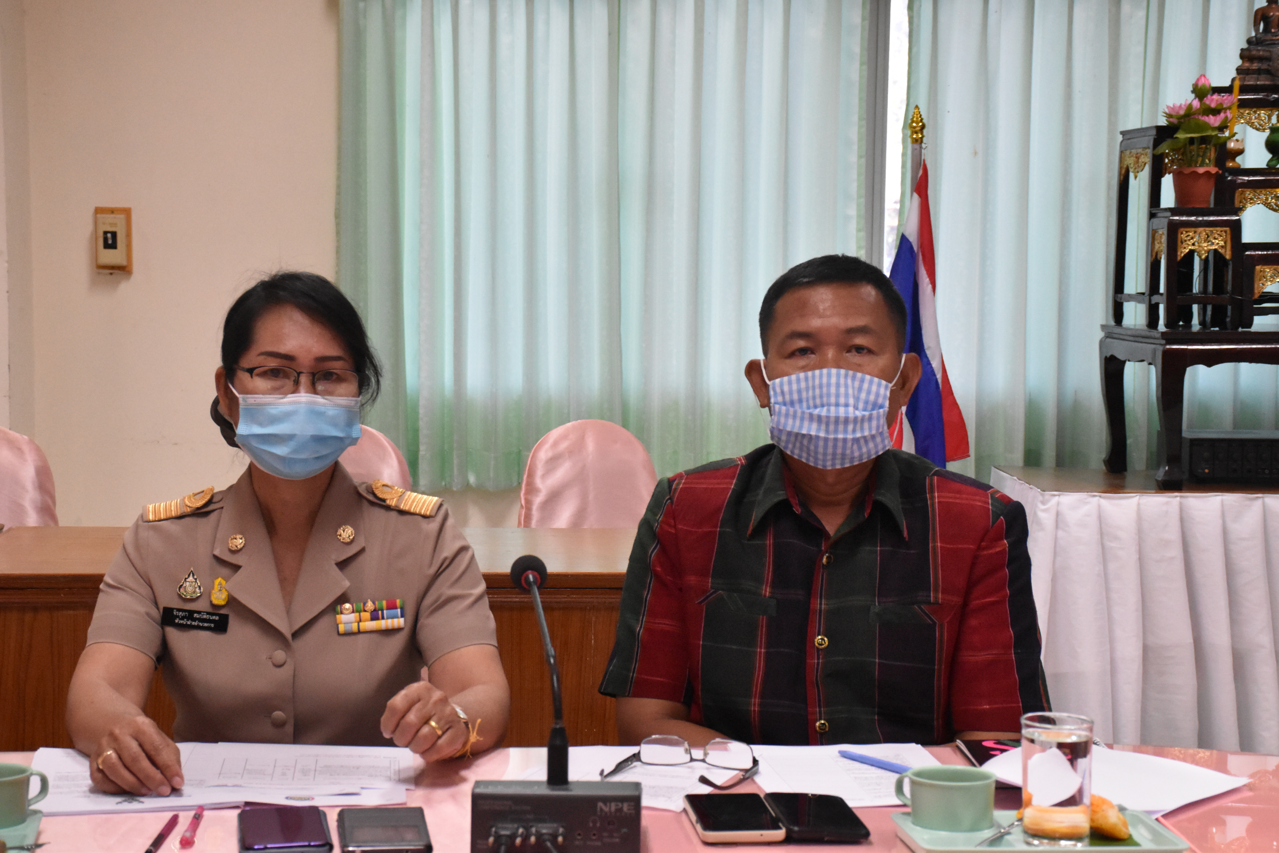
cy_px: 426
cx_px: 640
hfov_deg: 28.1
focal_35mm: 72
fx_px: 2558
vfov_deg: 18.9
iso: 4000
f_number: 8
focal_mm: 48
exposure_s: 1/160
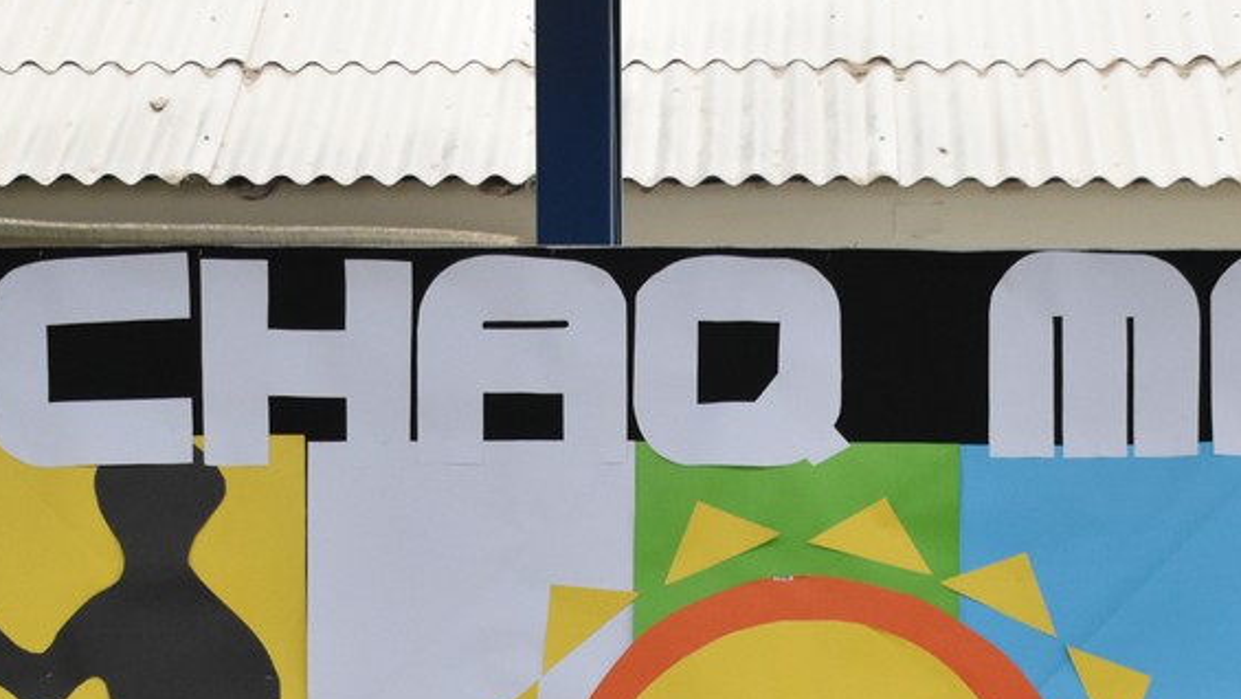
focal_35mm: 129
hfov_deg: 16.6
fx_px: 4258
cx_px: 789
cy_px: 1035
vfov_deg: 9.1
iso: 1600
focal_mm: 31
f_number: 4.2
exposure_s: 1/80
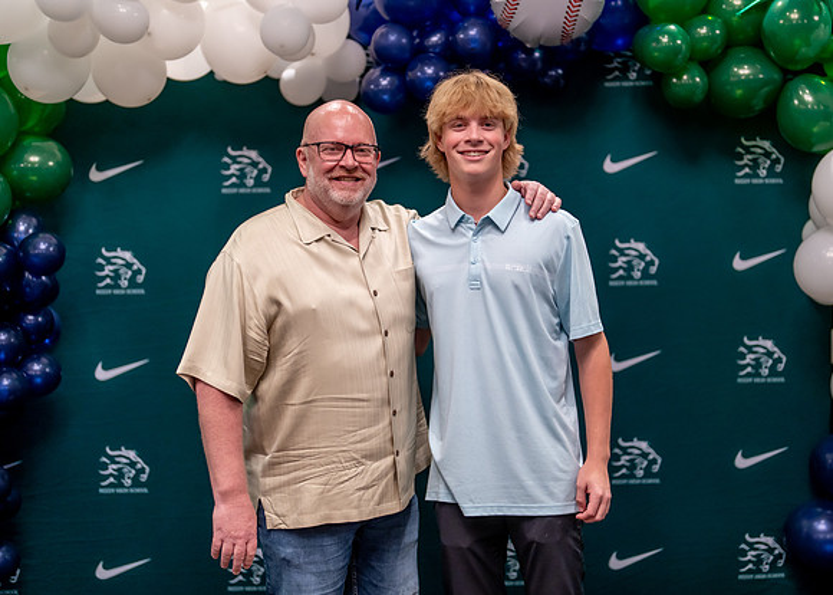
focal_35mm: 54
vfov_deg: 26.4
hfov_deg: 36.3
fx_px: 1270
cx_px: 457
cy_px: 294
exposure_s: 1/320
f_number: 1.2
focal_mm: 50
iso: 640
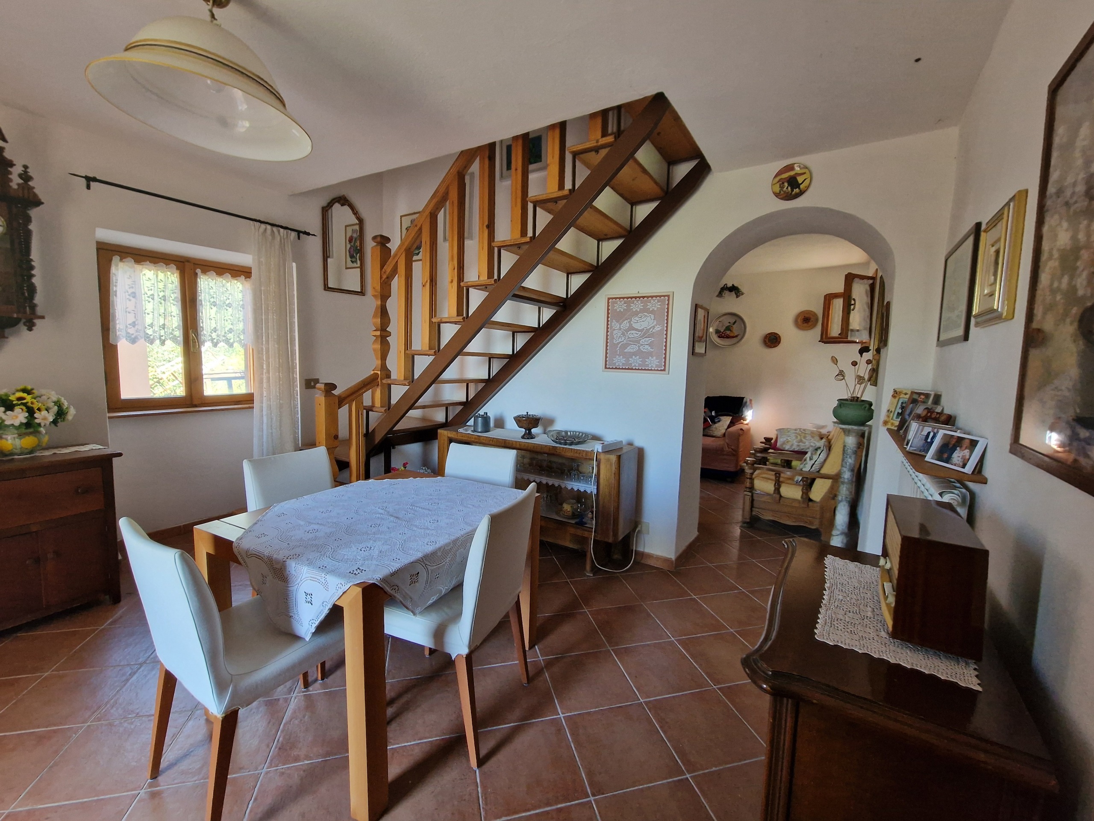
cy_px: 410
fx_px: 411
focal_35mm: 13
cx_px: 547
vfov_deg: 89.9
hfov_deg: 106.2
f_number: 2.2
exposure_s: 1/60
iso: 320
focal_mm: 2.2
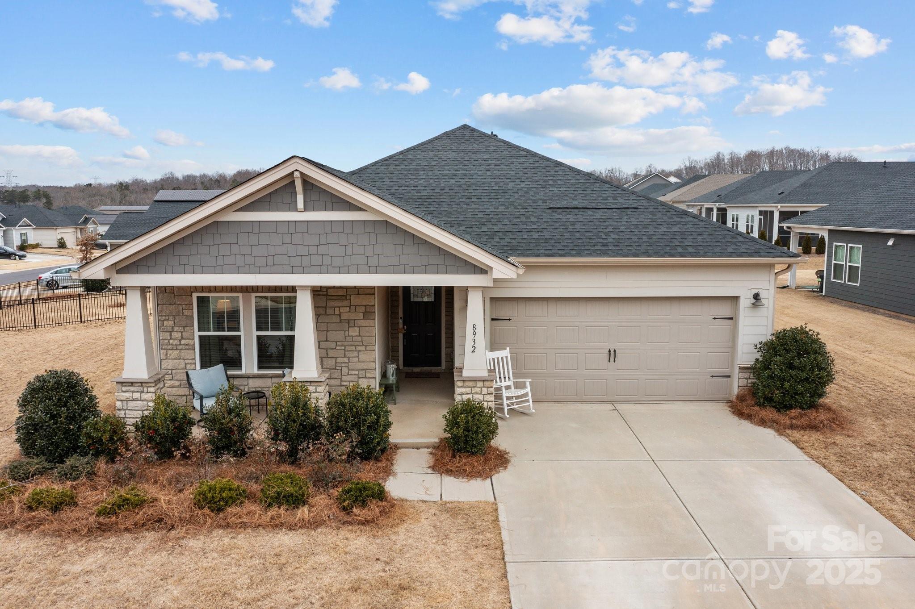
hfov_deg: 65.5
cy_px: 304
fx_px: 711
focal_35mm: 28
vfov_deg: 46.4
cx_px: 458
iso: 100
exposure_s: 1/160
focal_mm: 10.26
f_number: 4.5
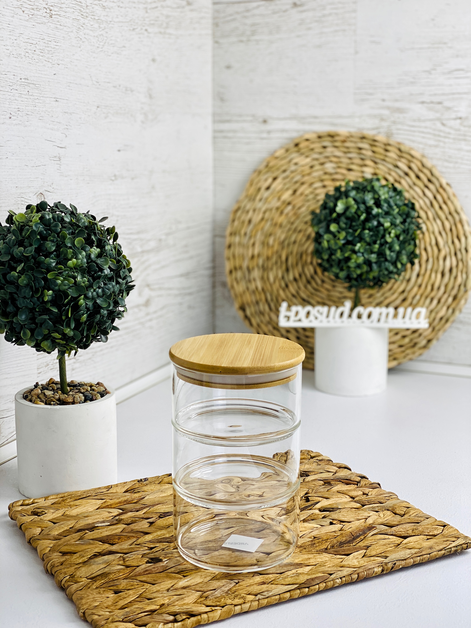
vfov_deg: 36.8
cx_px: 236
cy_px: 314
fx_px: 943
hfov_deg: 28.0
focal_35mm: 52
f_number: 2
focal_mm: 6
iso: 20
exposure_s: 1/138
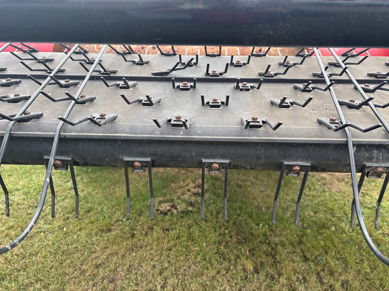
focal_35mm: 26
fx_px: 292
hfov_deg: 67.3
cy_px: 146
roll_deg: -1.6
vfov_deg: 53.1
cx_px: 194
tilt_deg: -12.7
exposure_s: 1/121
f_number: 1.6
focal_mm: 5.96
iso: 40
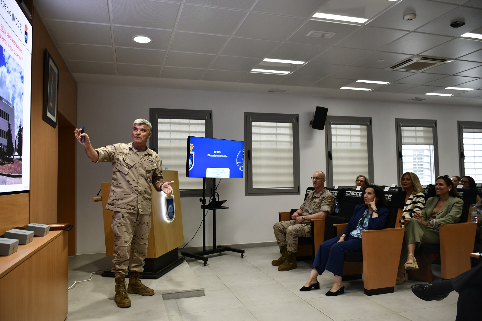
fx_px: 361
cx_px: 241
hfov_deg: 67.4
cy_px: 160
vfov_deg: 47.9
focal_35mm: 27
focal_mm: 18
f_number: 3.5
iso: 800
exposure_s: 1/200
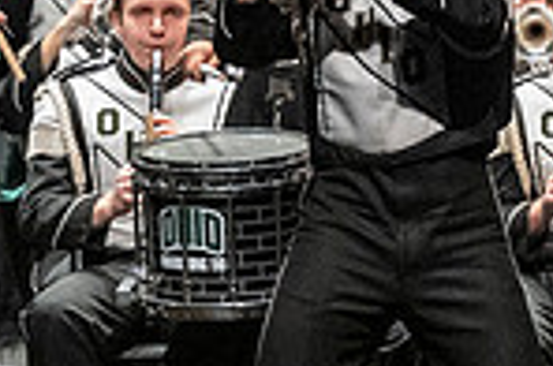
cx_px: 1057
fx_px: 13059
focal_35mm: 852
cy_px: 67
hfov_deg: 2.4
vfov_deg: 1.6
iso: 4000
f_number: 4
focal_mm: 145
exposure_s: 1/500
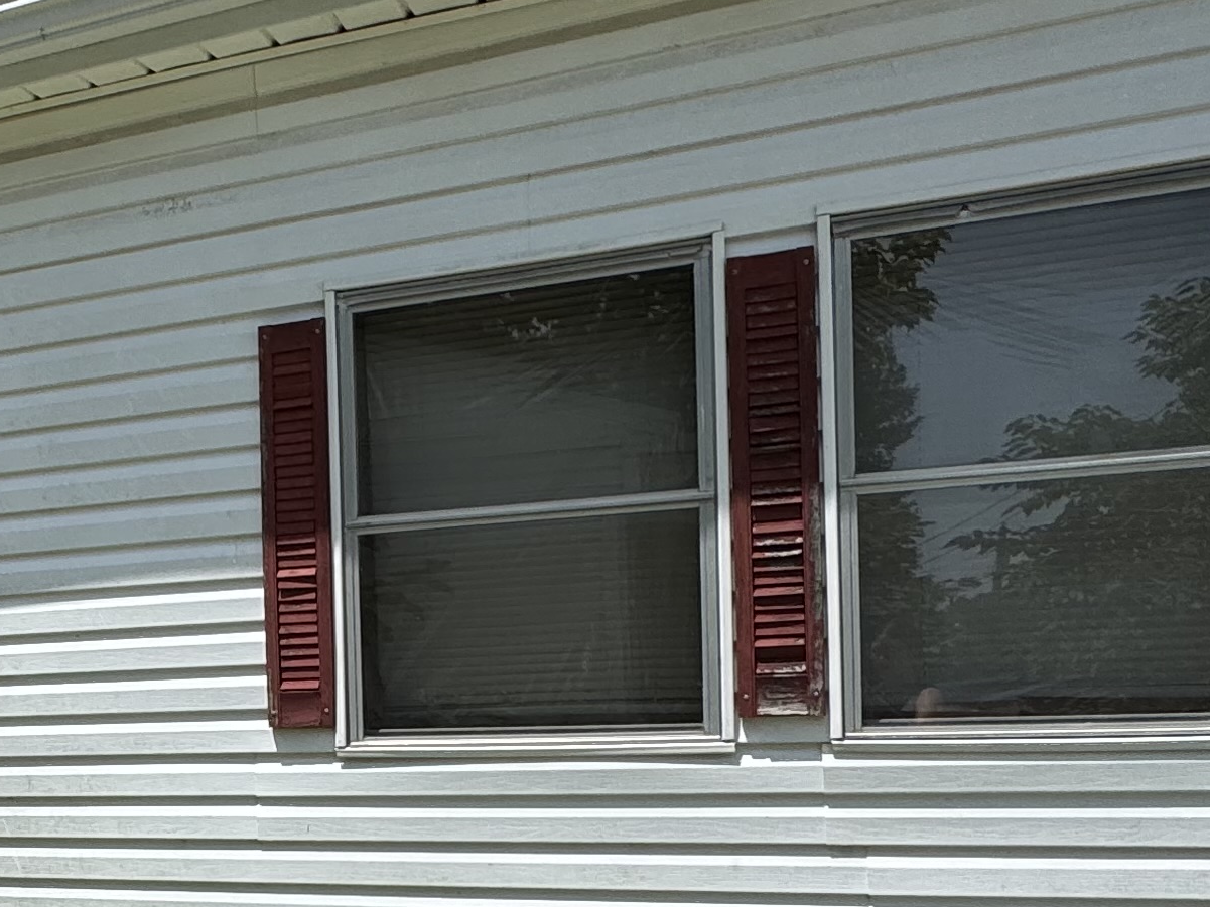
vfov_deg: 30.0
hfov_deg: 35.2
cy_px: 748
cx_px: -93
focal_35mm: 47
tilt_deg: -1.8
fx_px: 1643
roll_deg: +2.0
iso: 50
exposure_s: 1/2874
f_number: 2.2
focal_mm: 2.22
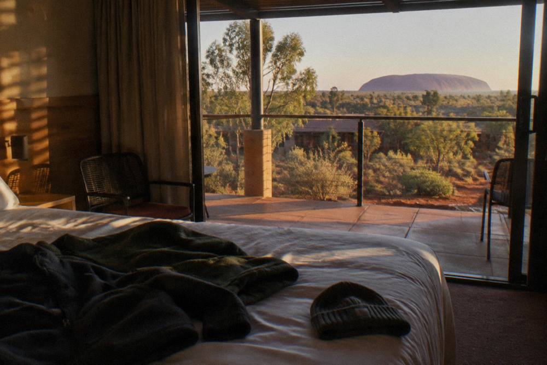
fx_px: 562
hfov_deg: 51.9
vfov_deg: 35.9
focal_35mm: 37
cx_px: 274
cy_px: 182
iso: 400
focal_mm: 37
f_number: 4.5
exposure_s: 1/500
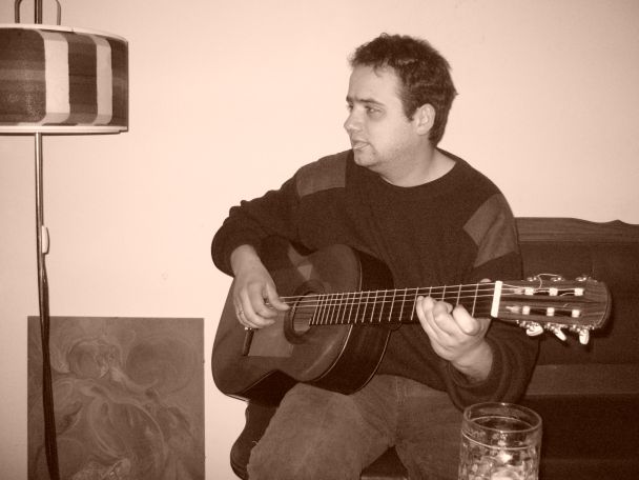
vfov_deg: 40.7
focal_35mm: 35
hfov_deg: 52.6
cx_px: 320
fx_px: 646
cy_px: 240
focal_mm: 7.4
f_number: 7.1
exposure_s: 1/500
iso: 1000
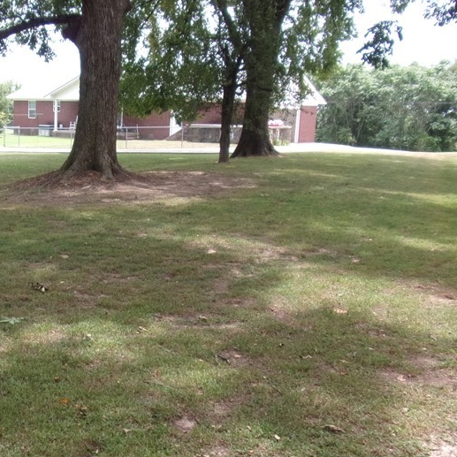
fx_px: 627
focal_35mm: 42
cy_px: 246
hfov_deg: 37.9
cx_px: 65
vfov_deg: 40.0
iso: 80
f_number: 3.3
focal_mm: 4.3
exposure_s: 1/240
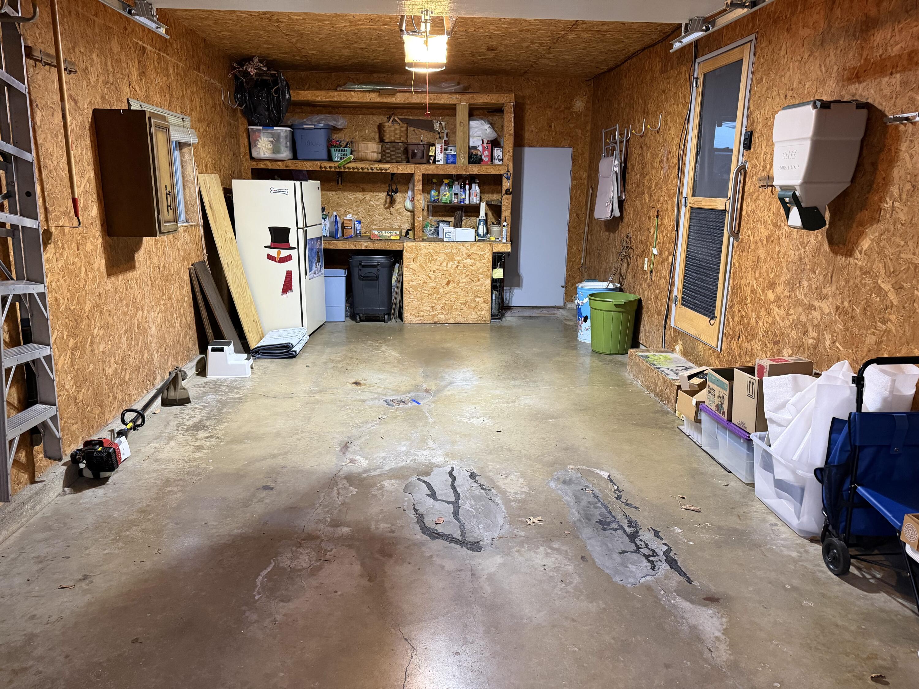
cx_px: 460
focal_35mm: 24
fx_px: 637
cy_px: 344
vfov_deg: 56.8
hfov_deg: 71.6
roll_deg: -0.5
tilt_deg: -13.3
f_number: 1.78
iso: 500
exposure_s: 1/60
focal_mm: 6.76
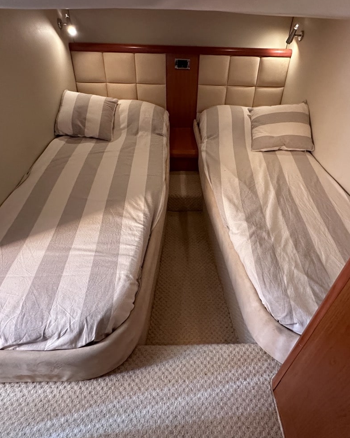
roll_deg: -2.2
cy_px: 206
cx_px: 185
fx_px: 272
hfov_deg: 65.5
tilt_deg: -36.2
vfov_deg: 77.6
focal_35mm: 21
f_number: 2.2
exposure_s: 1/60
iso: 800
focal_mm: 2.22
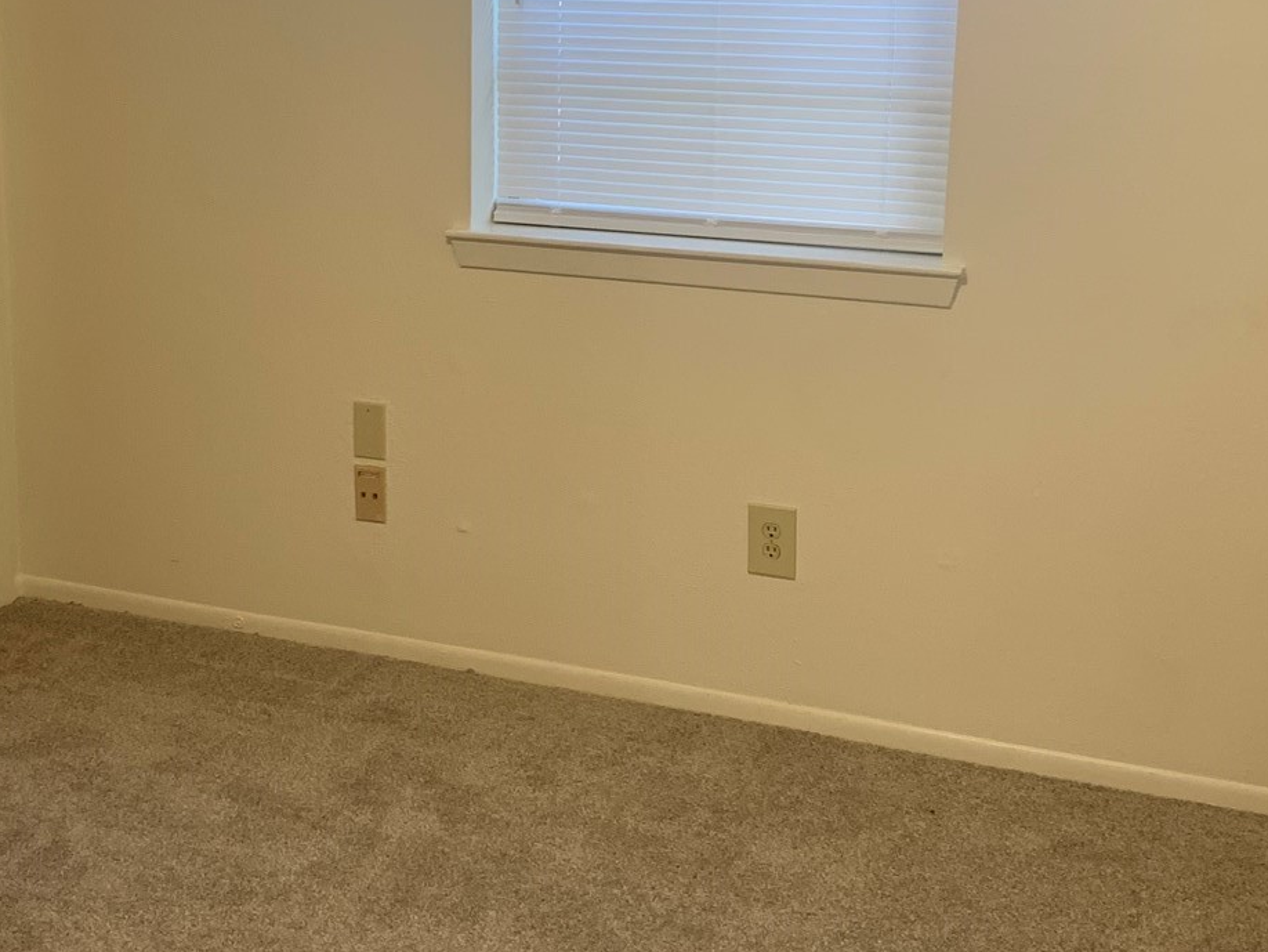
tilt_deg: -12.2
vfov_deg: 25.2
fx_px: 2125
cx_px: 414
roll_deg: -1.1
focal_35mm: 58
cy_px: 362
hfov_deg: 32.9
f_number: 1.8
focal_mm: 4.25
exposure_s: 1/60
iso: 100
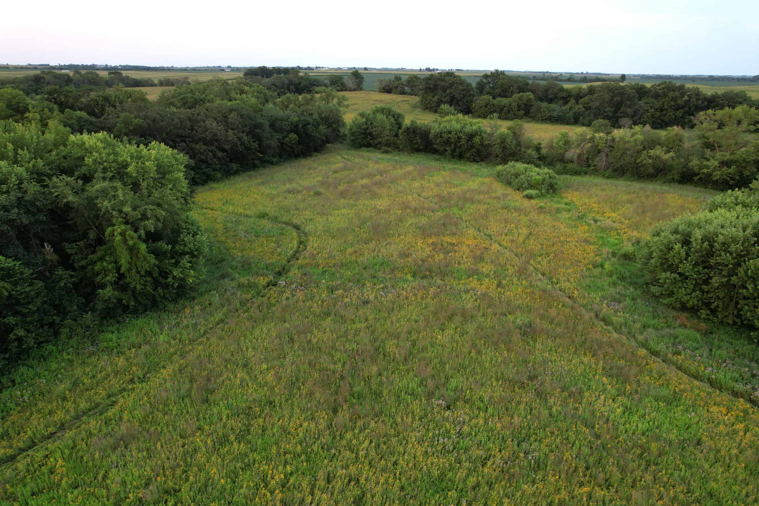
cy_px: 253
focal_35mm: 22
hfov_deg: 78.6
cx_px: 380
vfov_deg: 57.2
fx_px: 464
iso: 100
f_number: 2.8
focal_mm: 8.4
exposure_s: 1/80
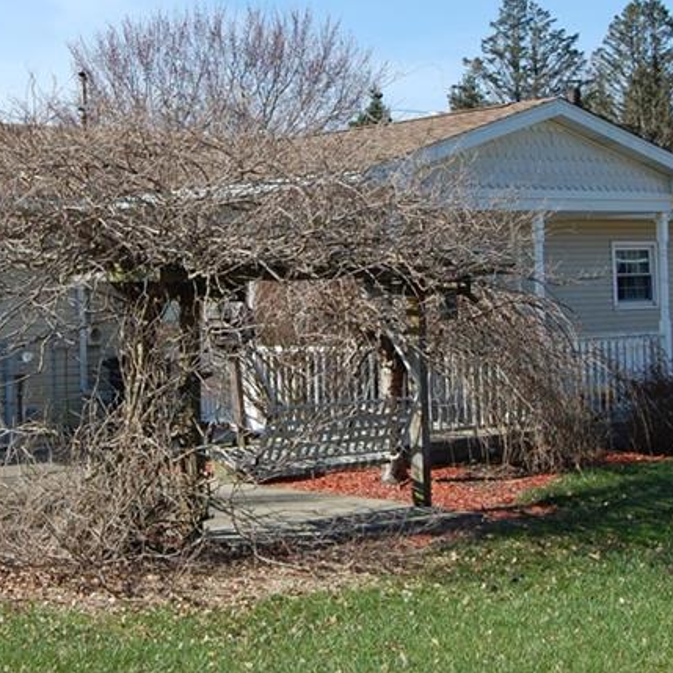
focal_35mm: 73
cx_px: 256
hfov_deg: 23.6
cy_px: 179
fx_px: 1606
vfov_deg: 23.5
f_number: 9
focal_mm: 24
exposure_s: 1/250
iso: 200
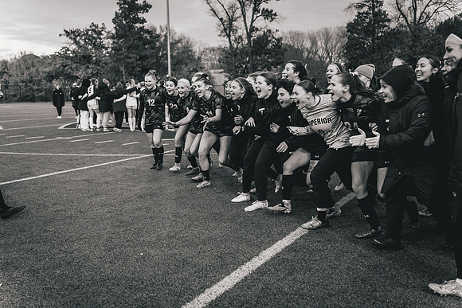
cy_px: 154
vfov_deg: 37.9
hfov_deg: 54.4
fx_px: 449
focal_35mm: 35
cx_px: 231
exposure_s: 1/1600
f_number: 2.8
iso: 800
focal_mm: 35
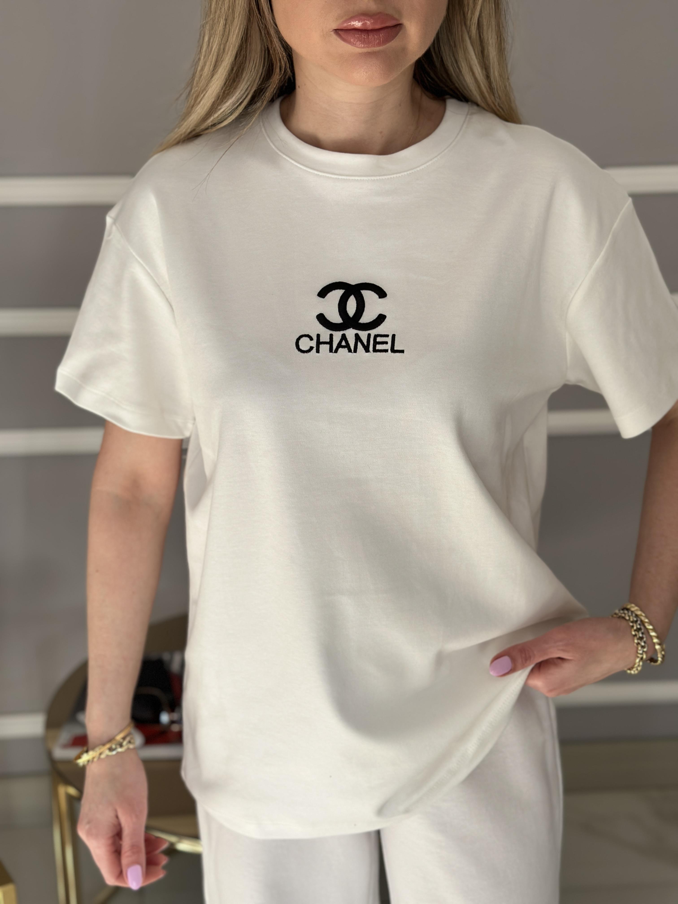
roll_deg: +0.5
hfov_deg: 30.3
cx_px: 339
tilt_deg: -18.2
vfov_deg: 39.7
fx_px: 1254
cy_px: 452
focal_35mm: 48
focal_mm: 6.86
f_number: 1.78
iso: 80
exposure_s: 1/172
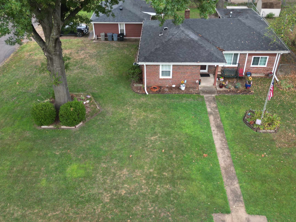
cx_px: 151
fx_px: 291
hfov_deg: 54.0
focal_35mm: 34
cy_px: 95
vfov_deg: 41.7
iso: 100
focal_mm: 6.72
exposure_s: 1/160
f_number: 1.7
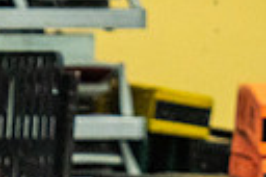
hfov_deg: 1.9
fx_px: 8088
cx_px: 80
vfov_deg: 1.2
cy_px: 455
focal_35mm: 1096
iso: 1400
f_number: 2.8
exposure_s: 1/640
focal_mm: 135
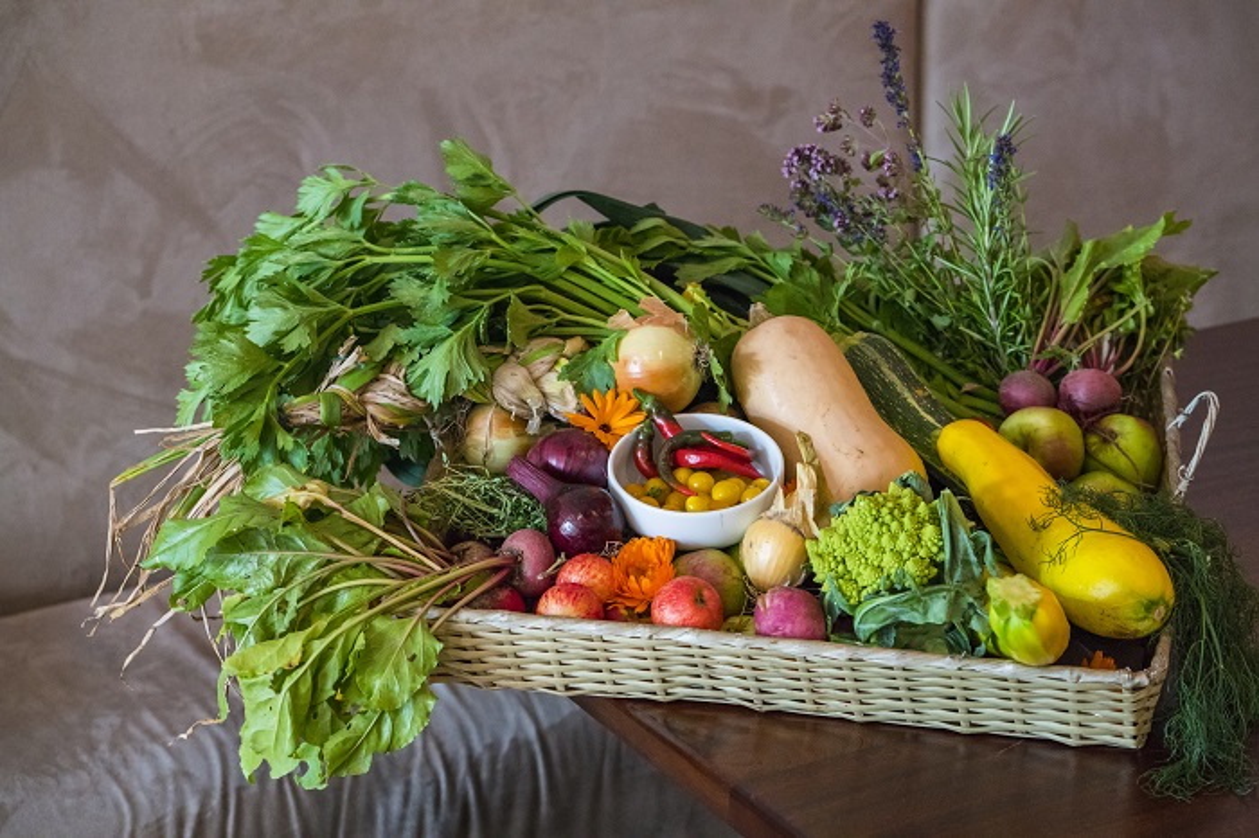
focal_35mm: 85
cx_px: 630
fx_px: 2971
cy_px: 419
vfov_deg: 16.1
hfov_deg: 23.9
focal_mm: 85
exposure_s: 1/60
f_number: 5
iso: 6400
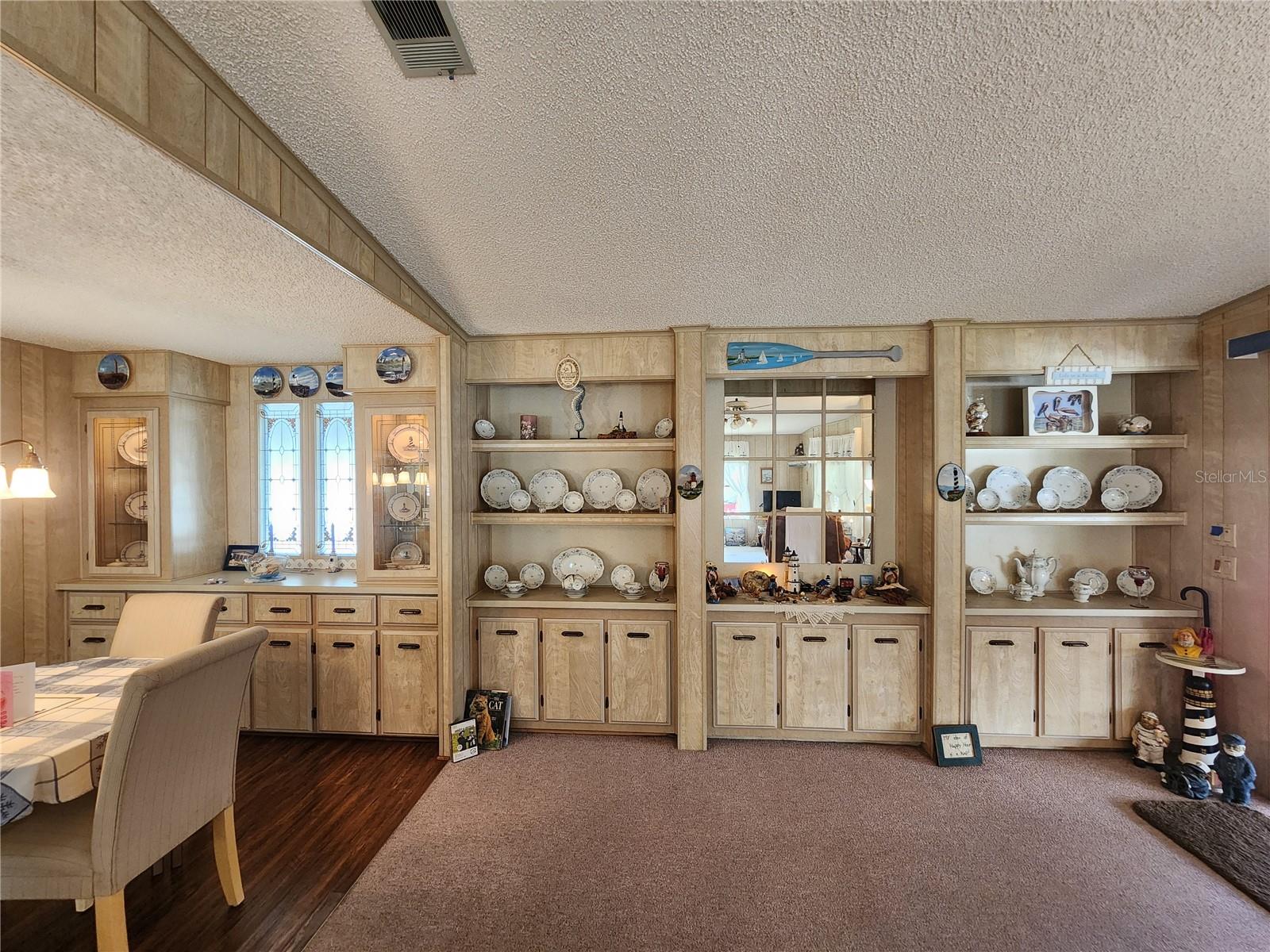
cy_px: 476
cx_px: 635
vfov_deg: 89.9
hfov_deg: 106.2
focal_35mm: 13
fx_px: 477
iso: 320
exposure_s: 1/60
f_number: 2.2
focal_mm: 2.2
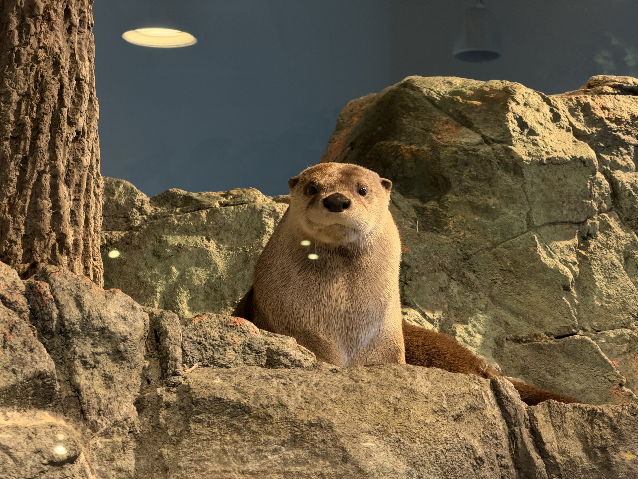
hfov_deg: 19.4
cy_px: 237
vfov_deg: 14.6
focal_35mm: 101
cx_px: 320
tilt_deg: +9.6
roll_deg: -0.6
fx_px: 1862
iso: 400
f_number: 2.8
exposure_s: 1/60
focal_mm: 16.89
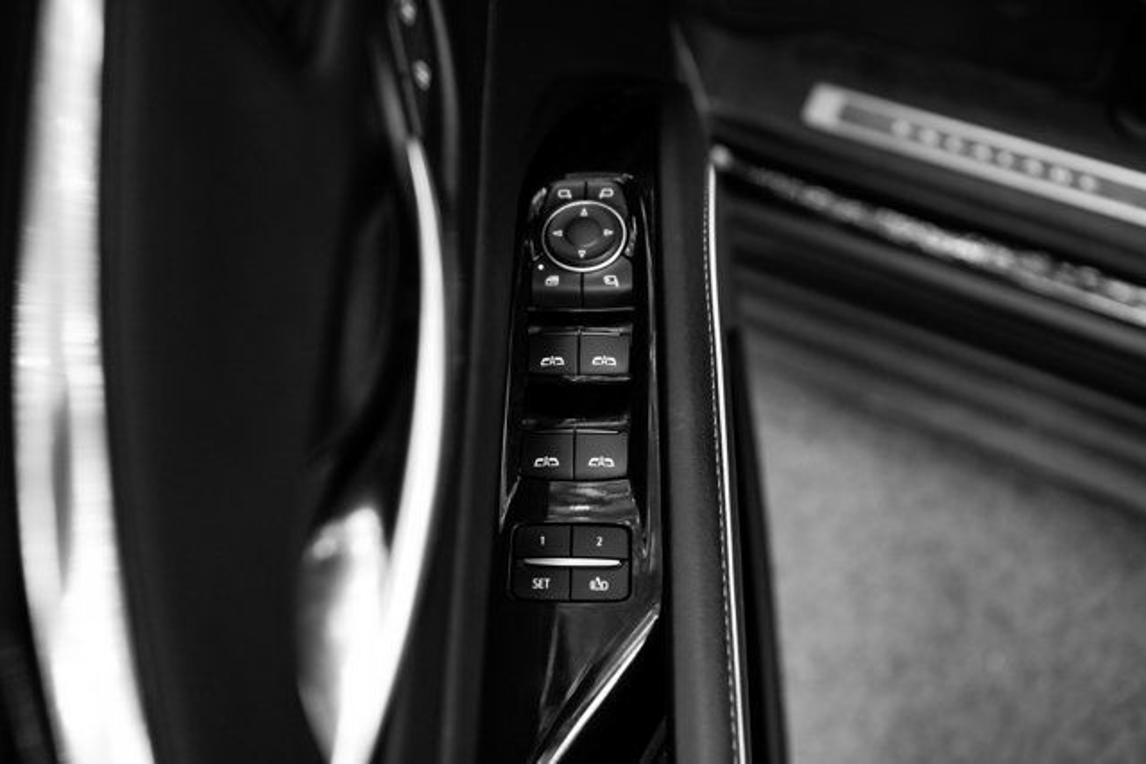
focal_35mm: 30
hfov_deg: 61.9
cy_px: 382
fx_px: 955
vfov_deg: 43.6
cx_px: 573
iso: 1600
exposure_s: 1/200
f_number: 2.8
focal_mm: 30
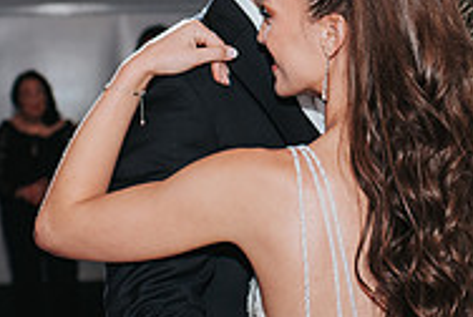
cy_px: 8
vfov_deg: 9.9
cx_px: 269
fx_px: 1816
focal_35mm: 138
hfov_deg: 14.8
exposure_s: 1/200
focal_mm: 35
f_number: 2.8
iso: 1000
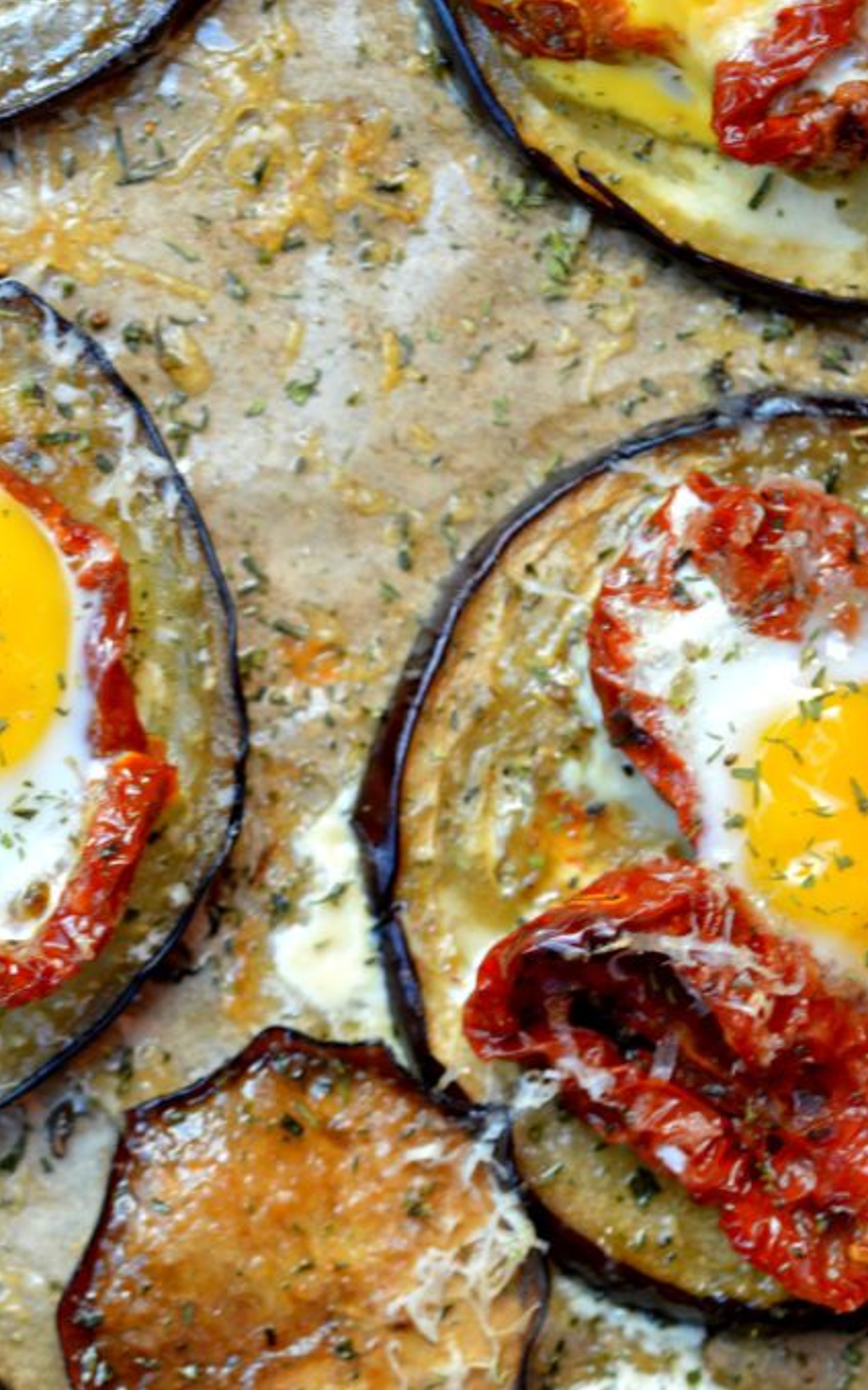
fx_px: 4801
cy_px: 695
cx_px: -133
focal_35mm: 127
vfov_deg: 16.5
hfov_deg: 10.2
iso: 100
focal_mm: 55
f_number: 5.6
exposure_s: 1/13
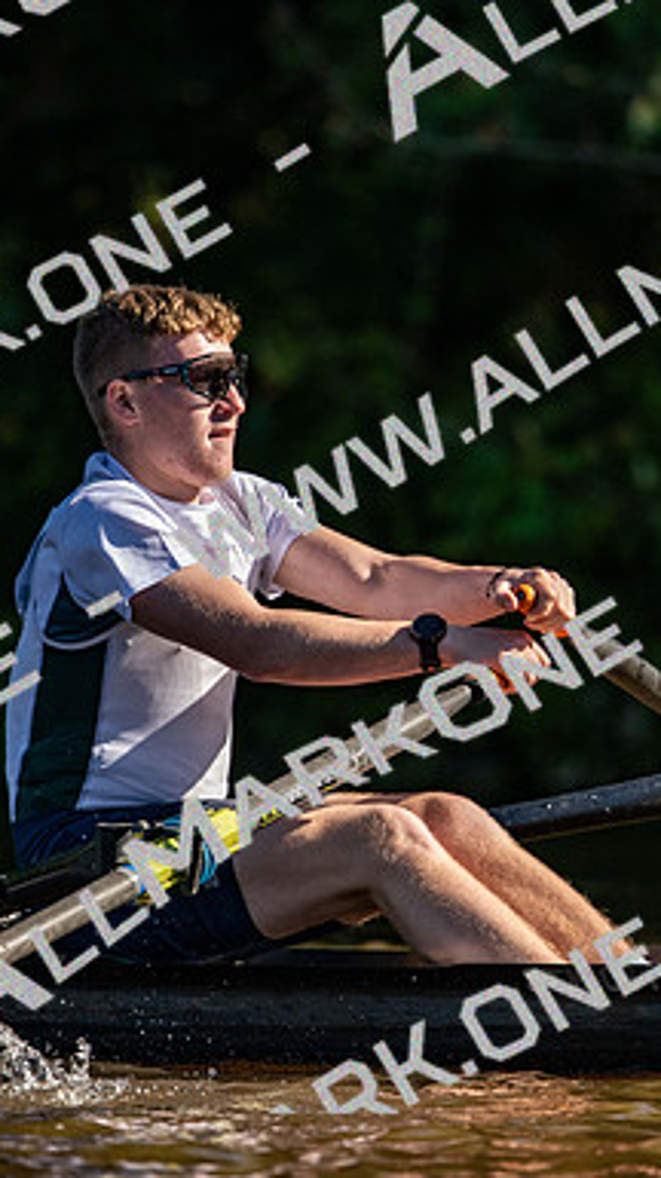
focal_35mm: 632
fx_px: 19732
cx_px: 551
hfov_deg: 1.9
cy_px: 589
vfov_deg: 3.4
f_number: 4.5
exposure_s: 1/3200
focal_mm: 400
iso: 900
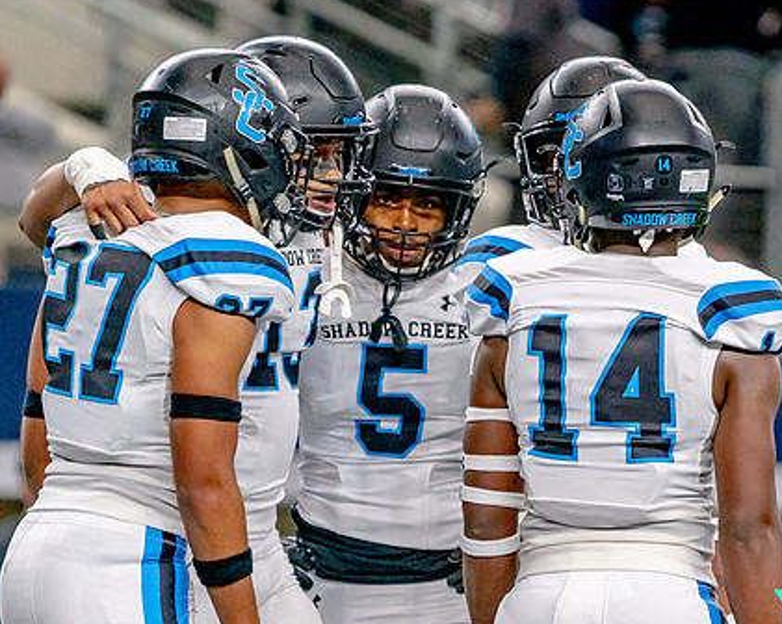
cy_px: 415
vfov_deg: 1.9
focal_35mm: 835
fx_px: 19307
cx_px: 671
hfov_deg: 2.3
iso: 6400
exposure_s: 1/2000
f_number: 5.6
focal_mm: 400
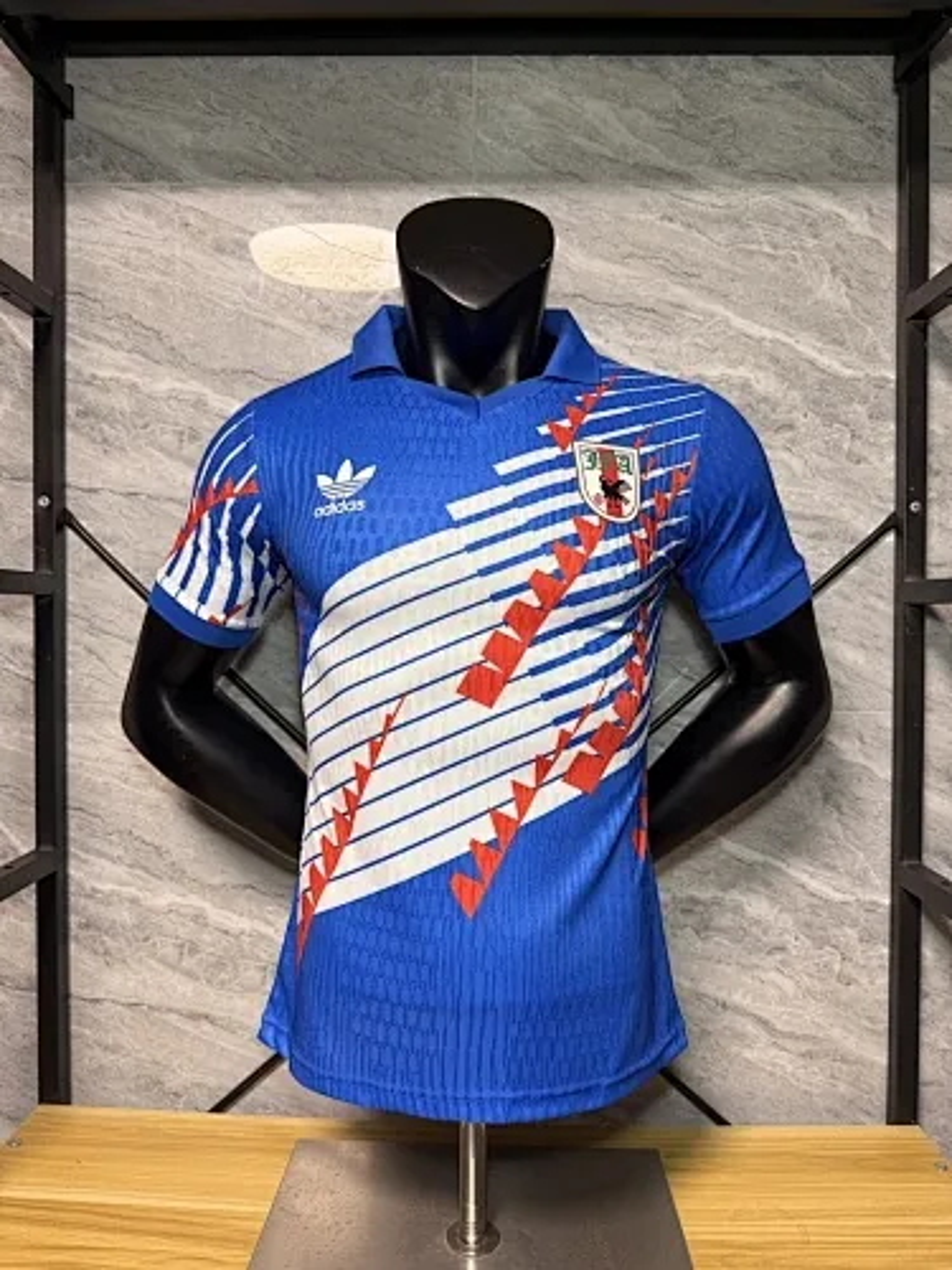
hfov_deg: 56.8
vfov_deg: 71.6
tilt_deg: -1.1
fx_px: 880
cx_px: 476
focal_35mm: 24
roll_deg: -0.8
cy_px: 635
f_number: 1.78
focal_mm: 6.76
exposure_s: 1/50
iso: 125
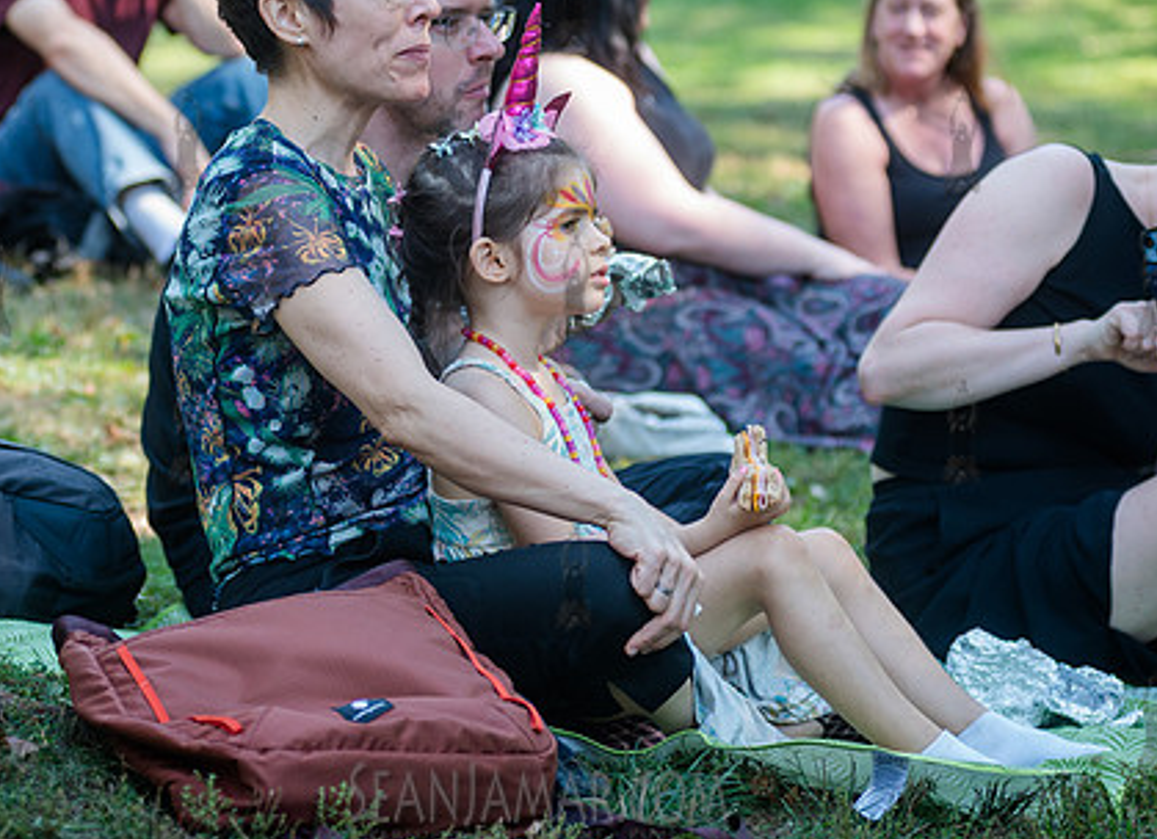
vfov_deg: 12.0
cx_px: 477
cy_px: 267
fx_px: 3997
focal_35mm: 121
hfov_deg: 16.5
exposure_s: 1/320
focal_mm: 80
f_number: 3.5
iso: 500
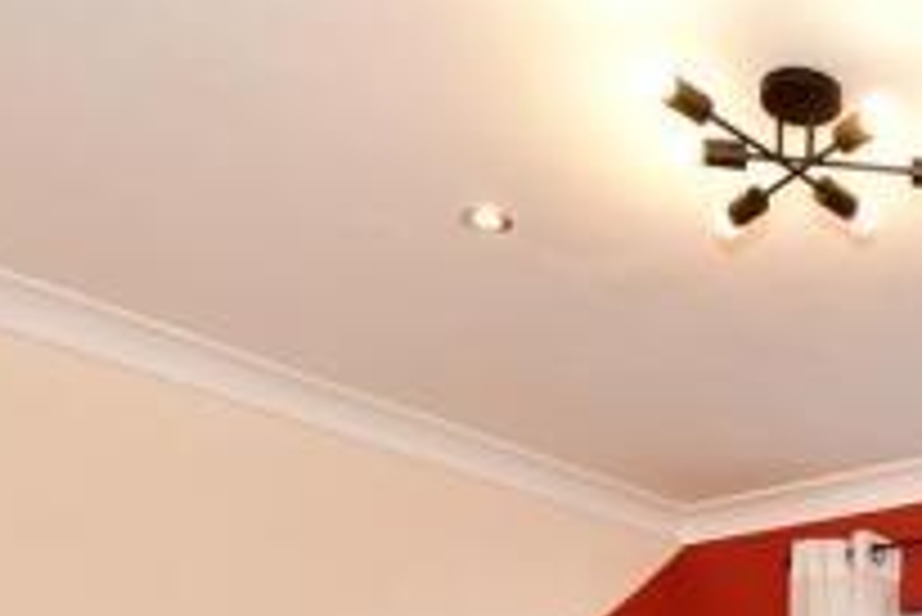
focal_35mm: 48
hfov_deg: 34.4
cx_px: 1057
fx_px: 1230
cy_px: 933
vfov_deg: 22.7
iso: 200
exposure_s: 1/8
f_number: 8
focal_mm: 10
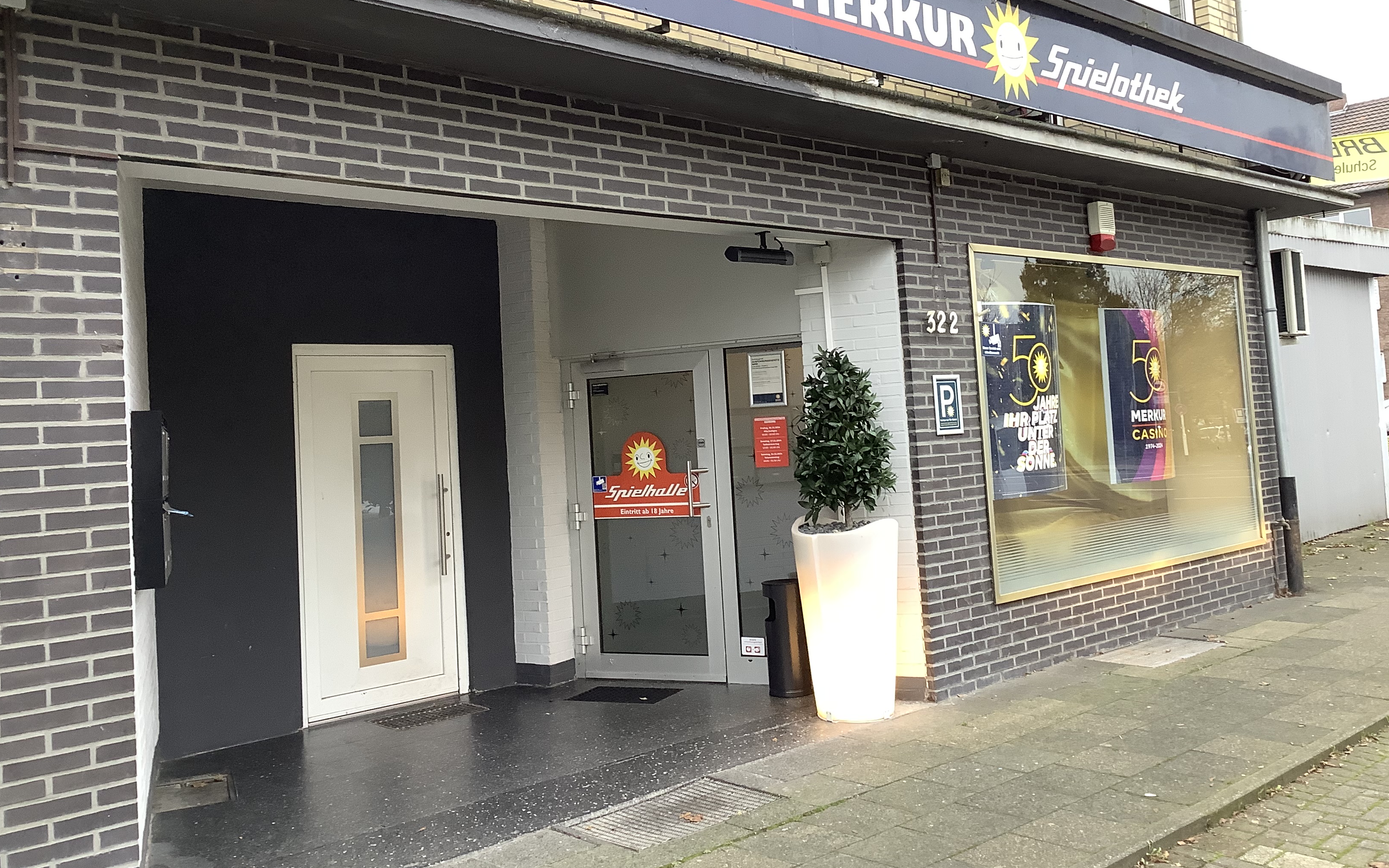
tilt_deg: +3.1
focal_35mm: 33
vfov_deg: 38.2
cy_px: 362
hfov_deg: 58.1
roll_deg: +3.3
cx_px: 694
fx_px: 1249
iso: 80
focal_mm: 3.3
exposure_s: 1/50
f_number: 2.4
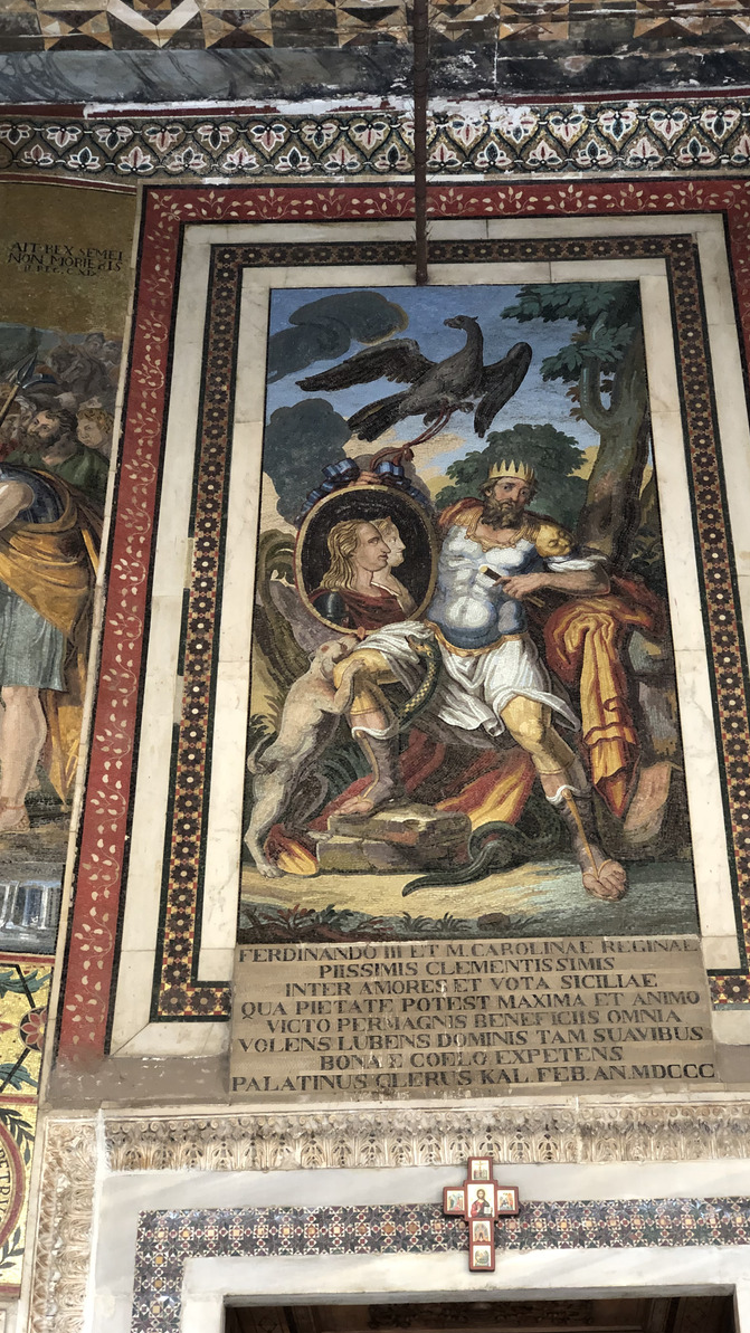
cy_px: 668
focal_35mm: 57
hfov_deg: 21.1
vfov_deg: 36.6
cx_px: 440
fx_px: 2015
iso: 100
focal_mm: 6
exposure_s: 1/60
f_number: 2.4
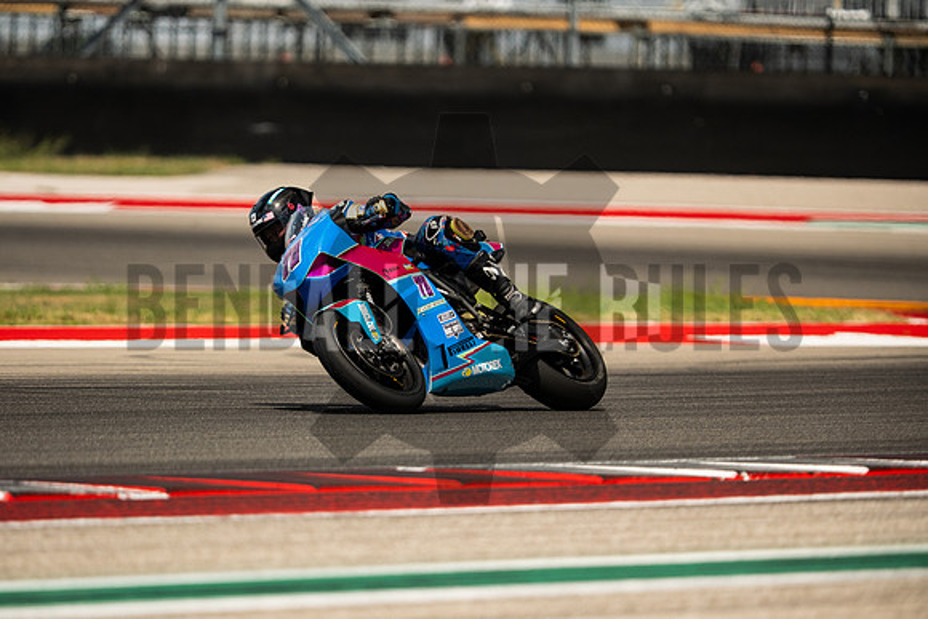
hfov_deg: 4.9
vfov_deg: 3.3
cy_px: 310
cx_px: 464
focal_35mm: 420
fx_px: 10829
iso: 200
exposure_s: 1/2500
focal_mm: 280
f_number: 2.8
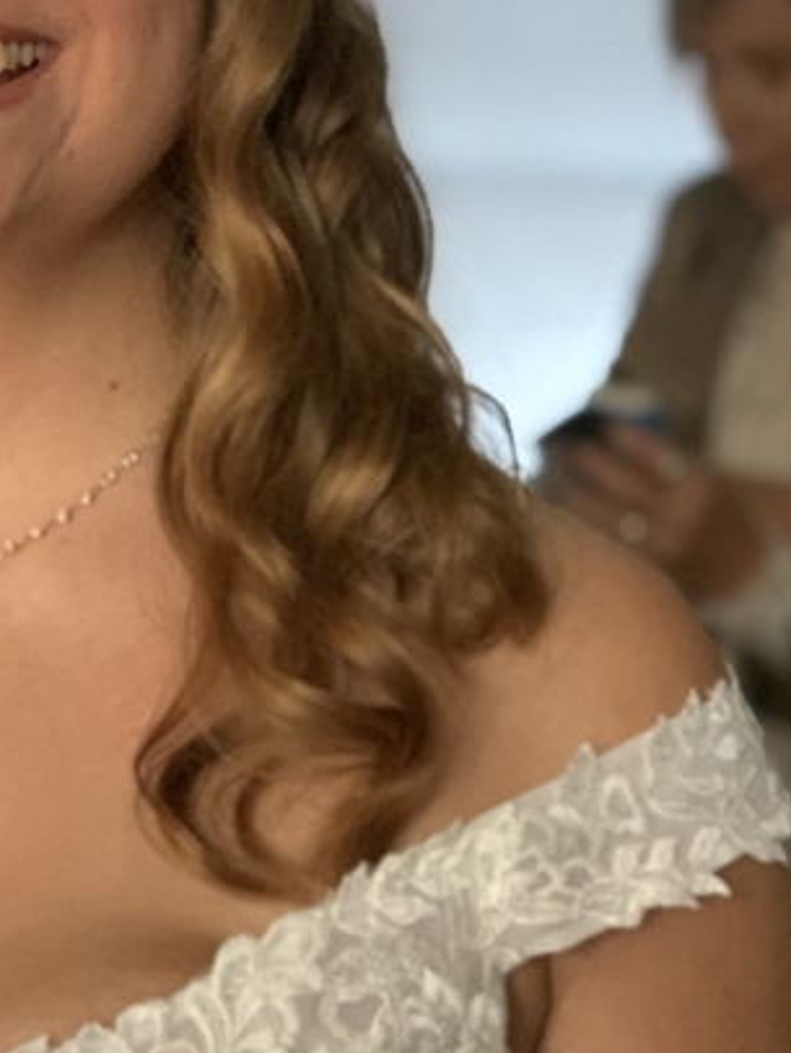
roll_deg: -1.0
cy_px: 651
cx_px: 87
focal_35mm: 132
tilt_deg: -7.6
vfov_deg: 14.9
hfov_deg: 11.2
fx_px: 4018
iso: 500
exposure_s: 1/33
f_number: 2.4
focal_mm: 6
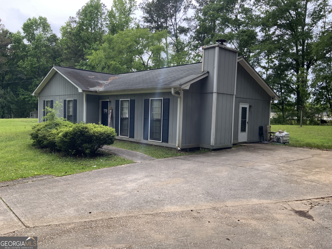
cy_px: 124
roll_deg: -3.6
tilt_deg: -2.9
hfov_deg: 61.7
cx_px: 166
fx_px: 278
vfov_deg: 48.2
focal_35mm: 29
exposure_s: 1/237
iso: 16
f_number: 1.8
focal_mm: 3
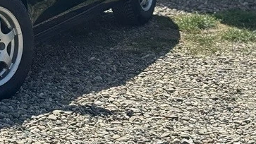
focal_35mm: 144
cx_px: -95
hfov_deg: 14.2
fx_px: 977
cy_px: -61
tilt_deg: -4.1
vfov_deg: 8.3
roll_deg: -0.5
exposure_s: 1/4608
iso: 64
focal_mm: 6.76
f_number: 1.78
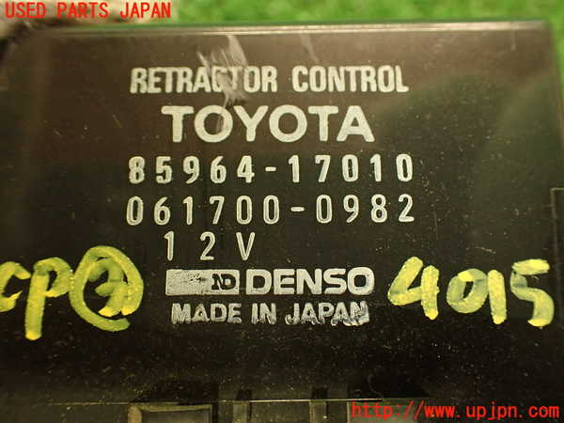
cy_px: 212
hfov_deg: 56.8
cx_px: 282
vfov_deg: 44.2
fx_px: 521
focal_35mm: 32
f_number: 2.4
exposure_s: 1/30
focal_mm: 5.79
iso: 400
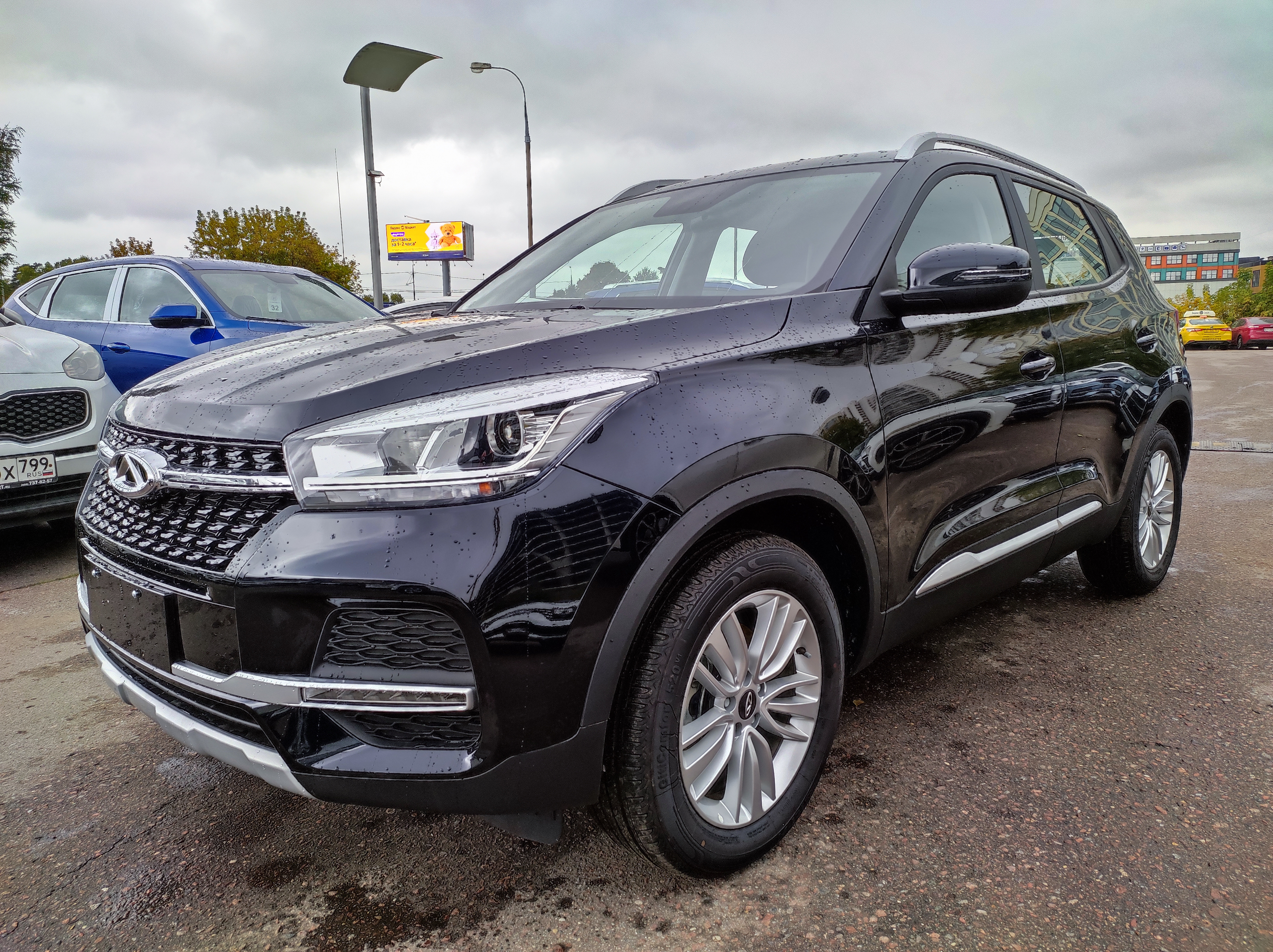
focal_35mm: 17
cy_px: 476
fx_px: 625
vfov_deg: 74.6
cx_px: 636
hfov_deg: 91.1
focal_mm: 4.74
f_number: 1.79
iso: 200
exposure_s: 1/60
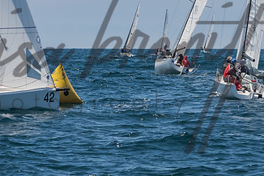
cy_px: 41
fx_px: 2235
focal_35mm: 305
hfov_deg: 6.8
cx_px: 154
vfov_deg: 4.5
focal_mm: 110
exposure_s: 1/1250
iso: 640
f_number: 14
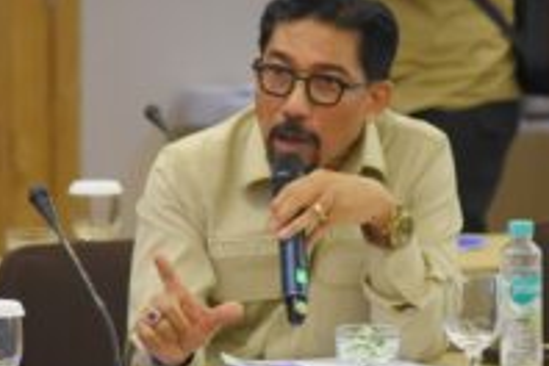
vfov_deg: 5.4
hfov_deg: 8.1
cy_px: 161
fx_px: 3873
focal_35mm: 254
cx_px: 297
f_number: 4
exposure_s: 1/125
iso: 3200
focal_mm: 120
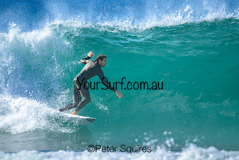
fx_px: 6678
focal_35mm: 1006
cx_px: 117
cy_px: 77
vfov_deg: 1.4
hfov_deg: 2.1
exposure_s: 1/2000
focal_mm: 800
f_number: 6.3
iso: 280
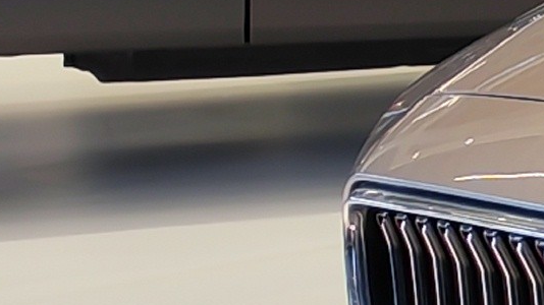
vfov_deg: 4.4
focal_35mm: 276
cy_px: 286
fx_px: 3980
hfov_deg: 6.8
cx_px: 1811
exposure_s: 1/100
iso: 100
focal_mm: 6.12
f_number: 1.9
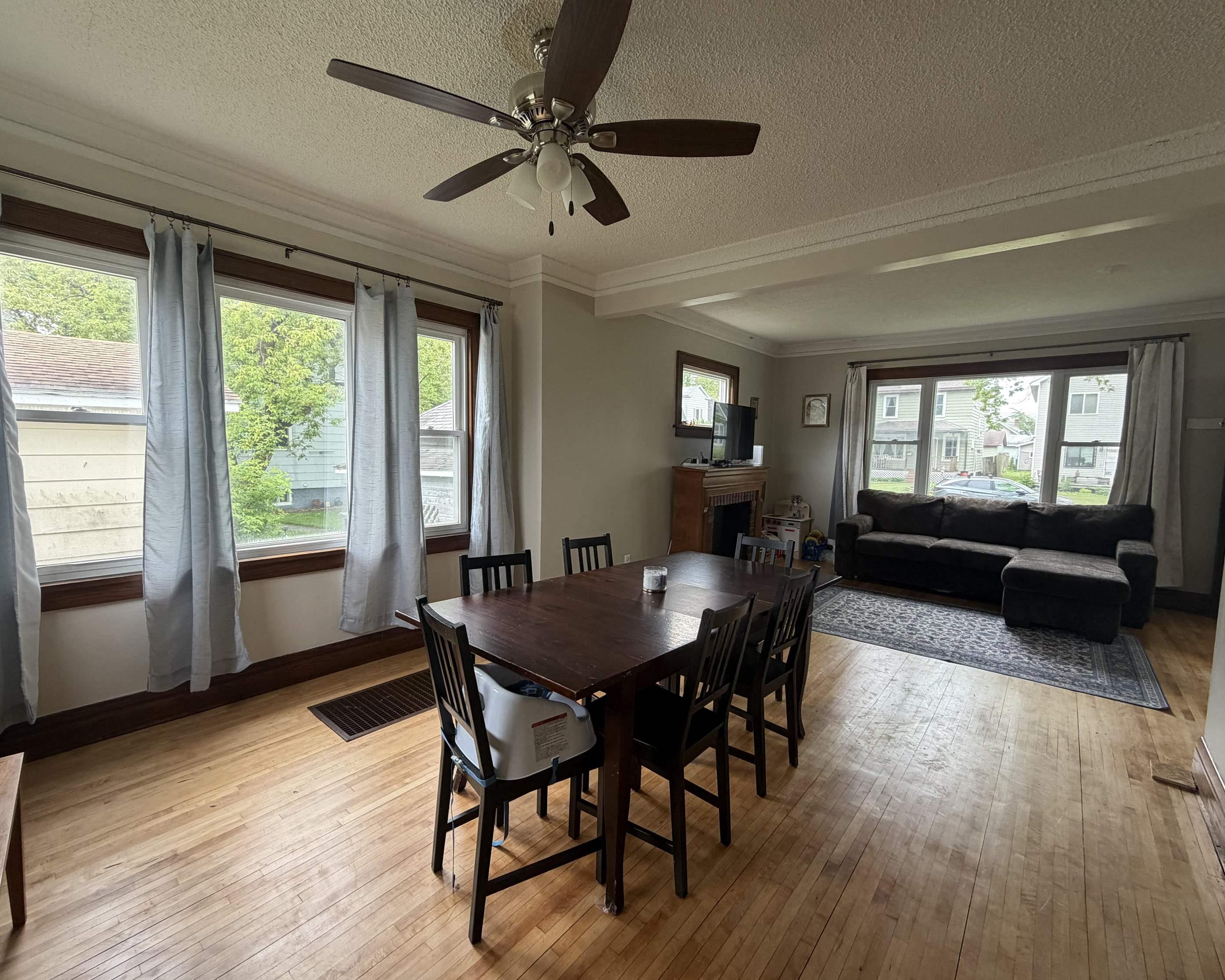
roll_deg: -0.7
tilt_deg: -5.9
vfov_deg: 84.0
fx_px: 544
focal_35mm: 15
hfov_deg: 96.8
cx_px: 596
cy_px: 497
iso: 160
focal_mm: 2.22
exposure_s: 1/121
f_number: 2.2
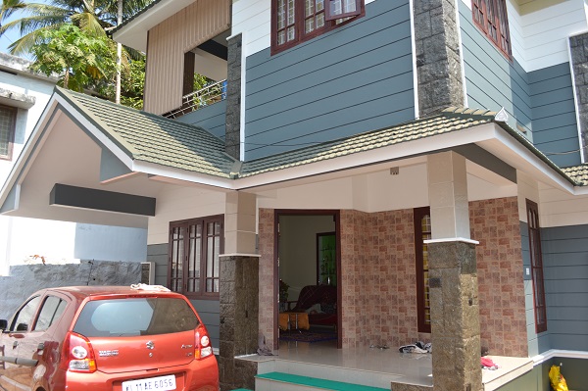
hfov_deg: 67.4
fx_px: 441
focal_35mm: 27
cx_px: 294
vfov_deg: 47.9
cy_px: 196
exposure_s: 1/200
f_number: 5
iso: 100
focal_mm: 18
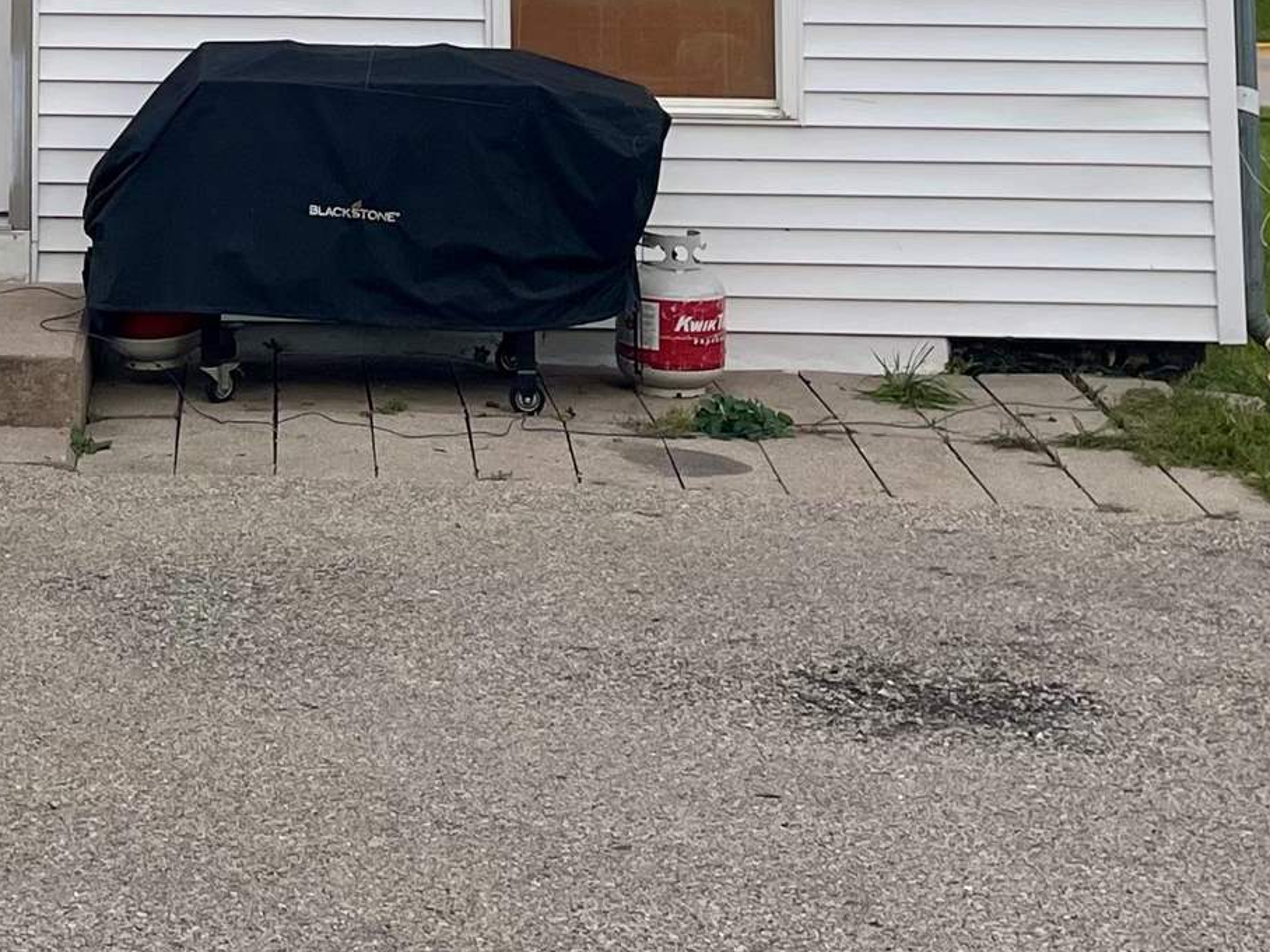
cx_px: 141
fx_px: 3229
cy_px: -541
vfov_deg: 15.3
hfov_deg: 21.8
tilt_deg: +7.1
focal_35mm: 88
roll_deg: -0.7
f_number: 1.6
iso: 40
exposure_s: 1/122
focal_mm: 5.1
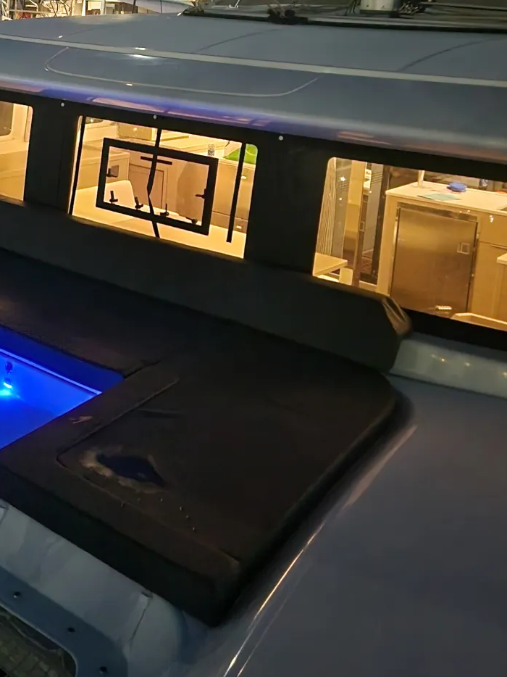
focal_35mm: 46
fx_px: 899
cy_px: 180
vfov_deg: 40.2
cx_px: 68
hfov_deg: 30.4
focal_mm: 5.4
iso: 1600
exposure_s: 1/10
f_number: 1.8
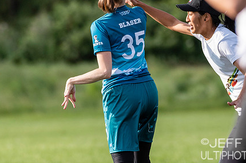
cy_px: 74
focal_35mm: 1000
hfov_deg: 2.1
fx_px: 6828
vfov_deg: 1.4
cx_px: 134
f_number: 4
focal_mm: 280
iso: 400
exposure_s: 1/1600
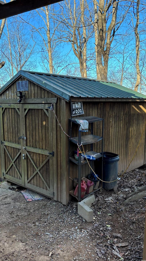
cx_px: 68
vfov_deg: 62.6
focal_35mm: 31
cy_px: 138
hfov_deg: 37.7
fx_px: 214
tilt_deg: -9.6
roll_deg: +1.8
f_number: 1.6
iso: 50
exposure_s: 1/410
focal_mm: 5.96
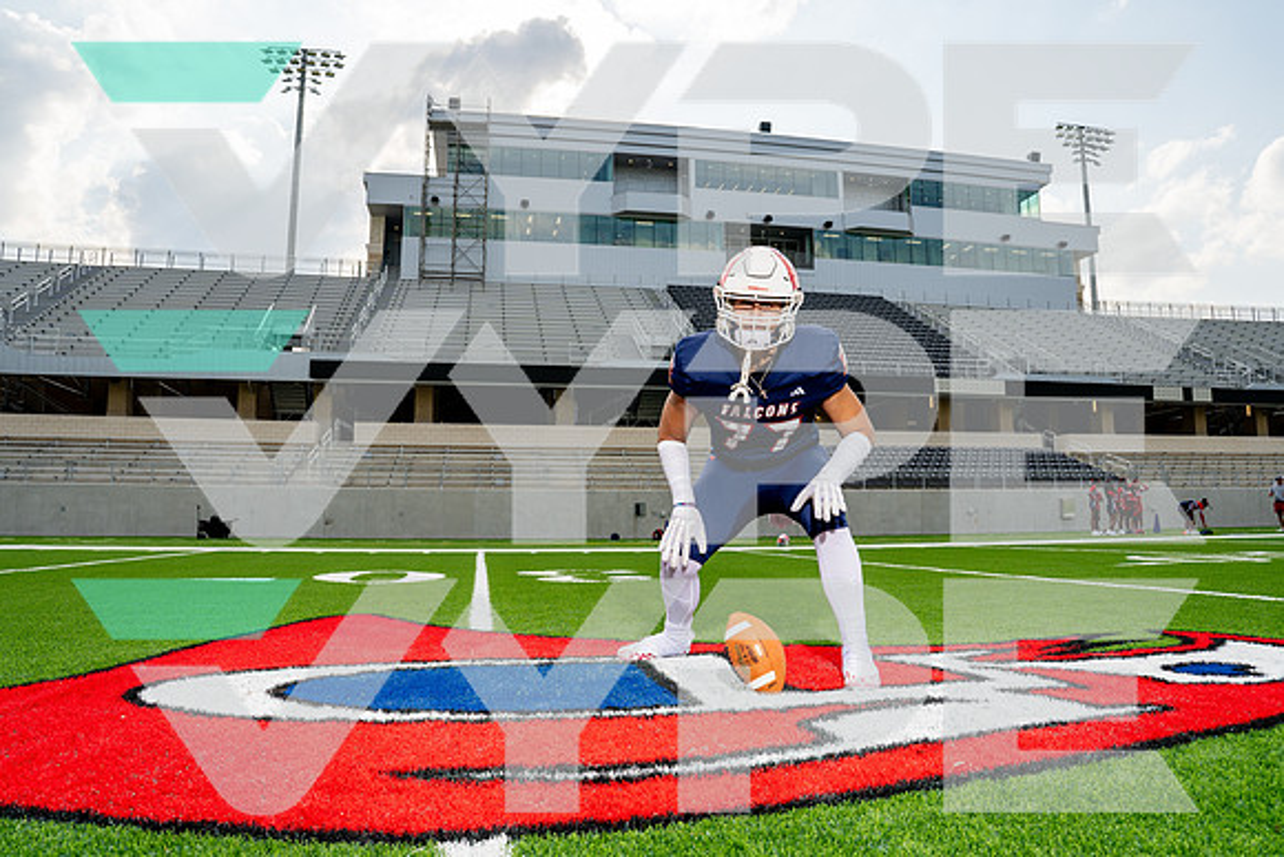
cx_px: 642
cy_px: 428
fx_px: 867
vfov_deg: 52.6
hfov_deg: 73.0
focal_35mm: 24
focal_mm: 24
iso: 100
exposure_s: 1/250
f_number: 8
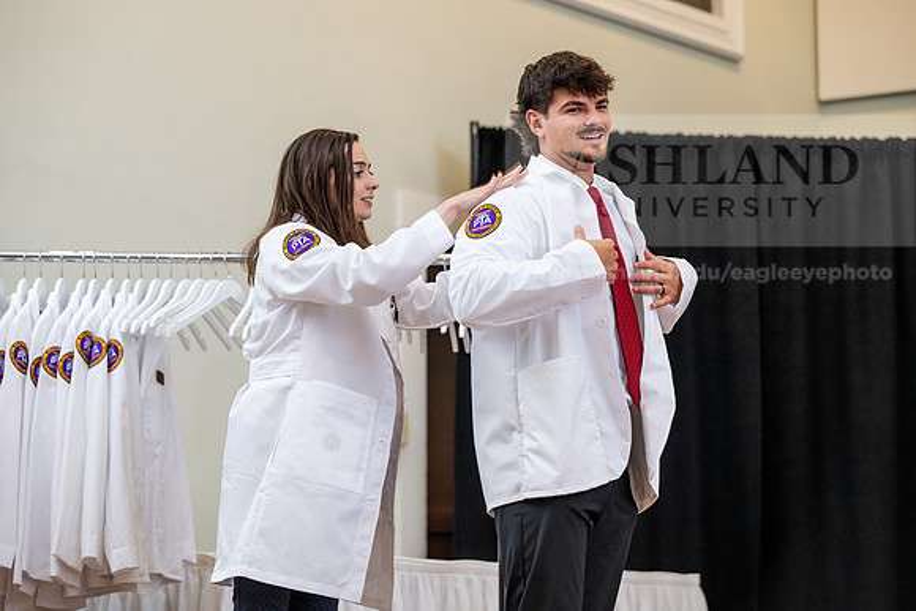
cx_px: 458
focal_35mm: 102
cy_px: 306
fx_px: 2596
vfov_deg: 13.4
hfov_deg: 20.0
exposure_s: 1/200
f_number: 3.5
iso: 1600
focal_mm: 102
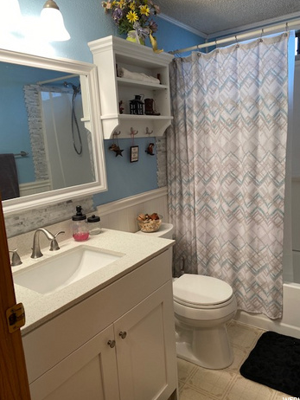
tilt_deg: -9.6
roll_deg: +3.8
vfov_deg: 65.3
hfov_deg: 51.4
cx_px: 155
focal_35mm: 27
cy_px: 196
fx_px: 312
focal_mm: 4.25
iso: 100
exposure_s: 1/60
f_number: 1.8
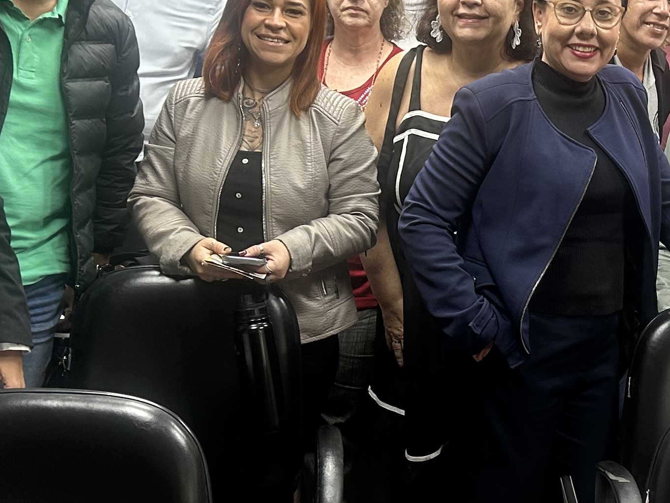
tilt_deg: -10.8
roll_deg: -4.2
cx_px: 603
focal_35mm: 77
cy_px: 251
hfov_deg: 24.6
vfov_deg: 19.1
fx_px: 1490
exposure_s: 1/60
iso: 100
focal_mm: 5.7
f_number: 1.5
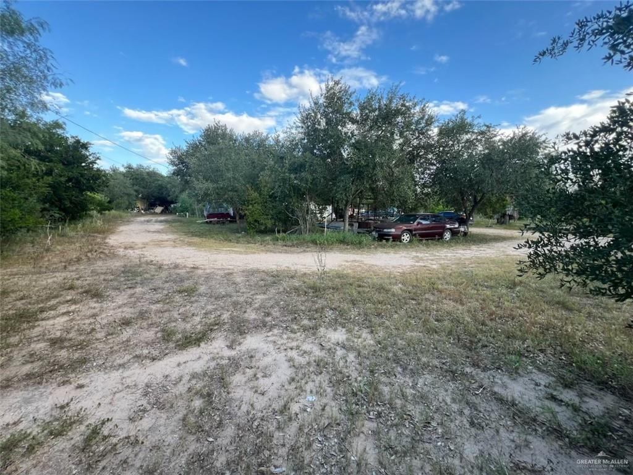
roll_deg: -0.5
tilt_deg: -7.3
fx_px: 238
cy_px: 238
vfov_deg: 89.9
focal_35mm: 13
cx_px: 316
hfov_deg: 106.2
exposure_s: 1/149
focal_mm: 1.57
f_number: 1.8
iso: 32
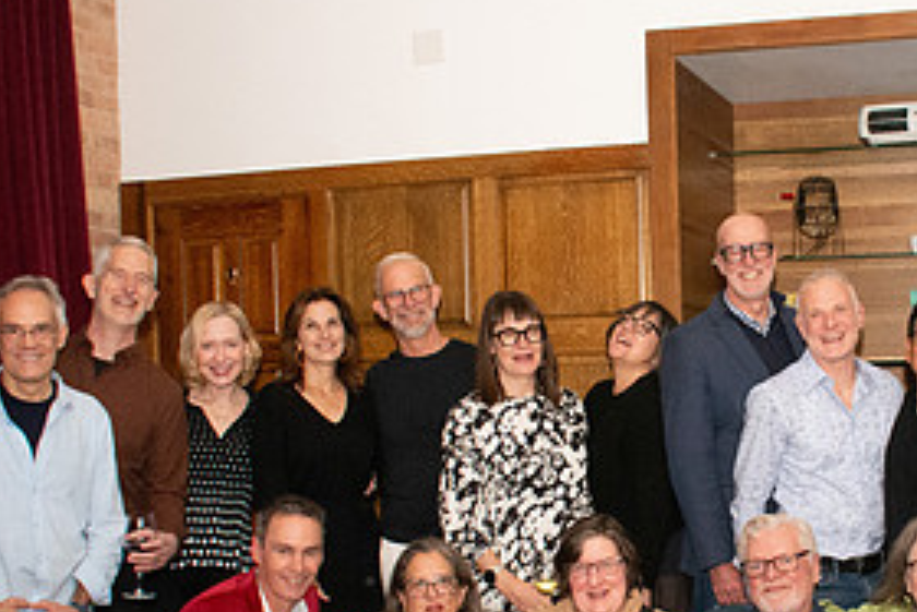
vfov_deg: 23.9
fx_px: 1427
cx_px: 688
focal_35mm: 56
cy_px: 479
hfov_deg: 34.9
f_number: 10
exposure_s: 1/160
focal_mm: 18
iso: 5000
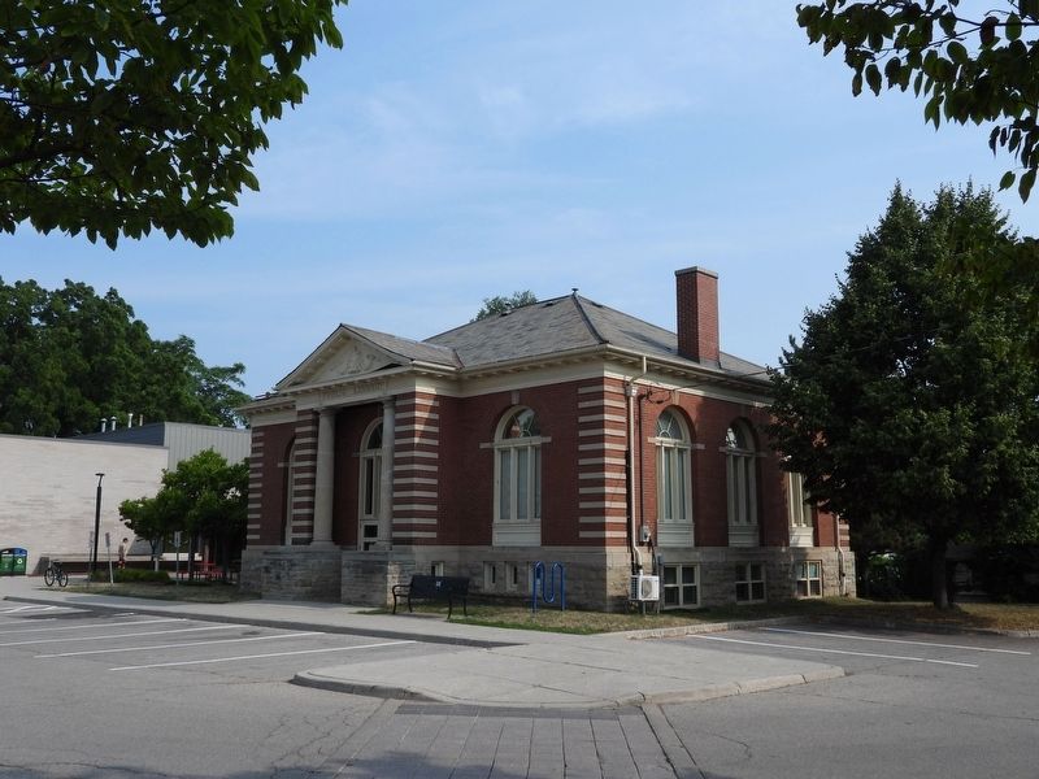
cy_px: 390
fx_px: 960
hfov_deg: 56.8
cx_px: 520
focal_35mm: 32
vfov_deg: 44.2
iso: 100
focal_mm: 5.8
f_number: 3.2
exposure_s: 1/1600
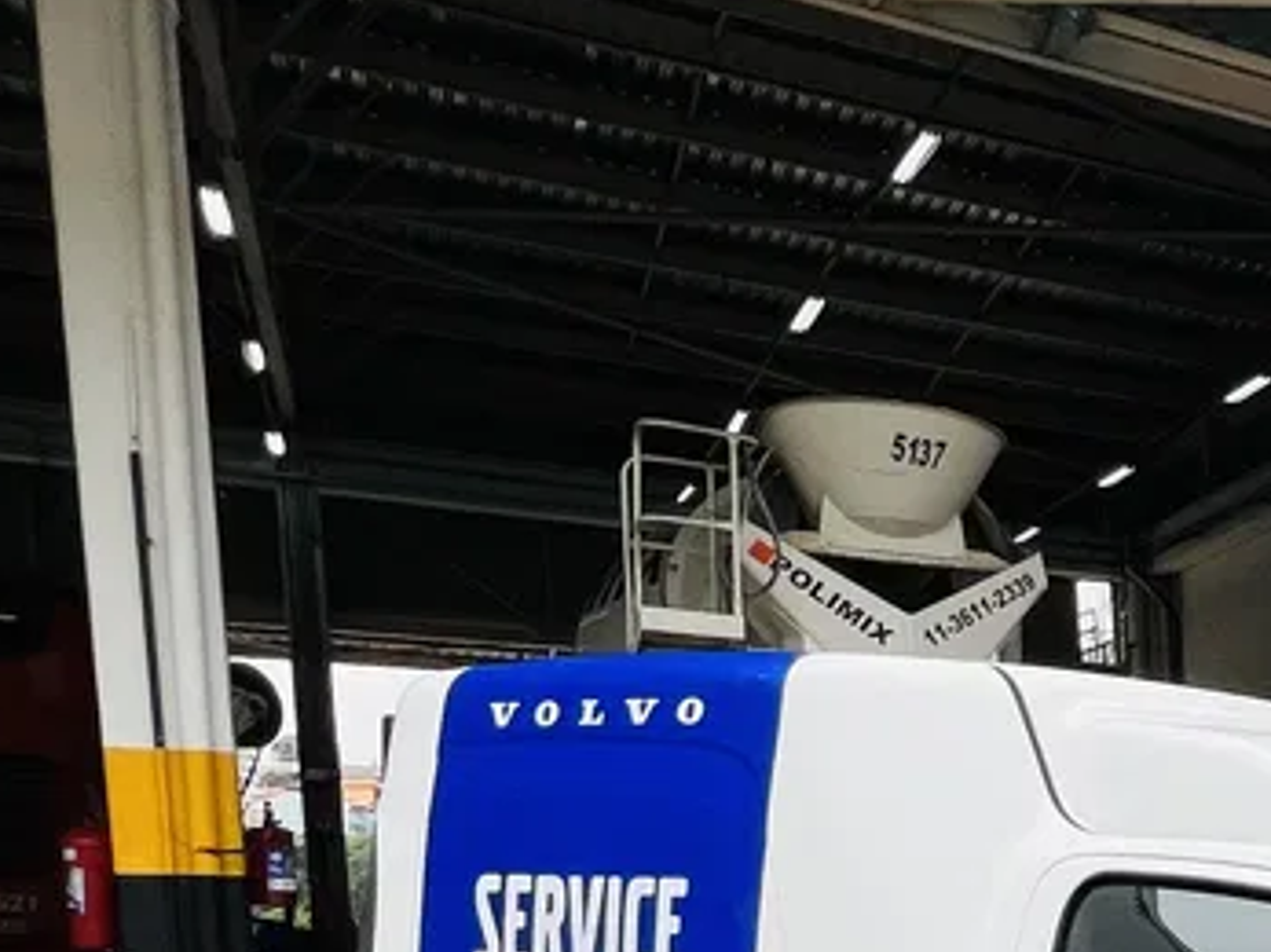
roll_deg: -1.1
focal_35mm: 48
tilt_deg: -6.4
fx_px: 1762
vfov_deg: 27.3
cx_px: 2018
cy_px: 1091
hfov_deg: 25.9
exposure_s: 1/363
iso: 32
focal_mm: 1.57
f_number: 1.8
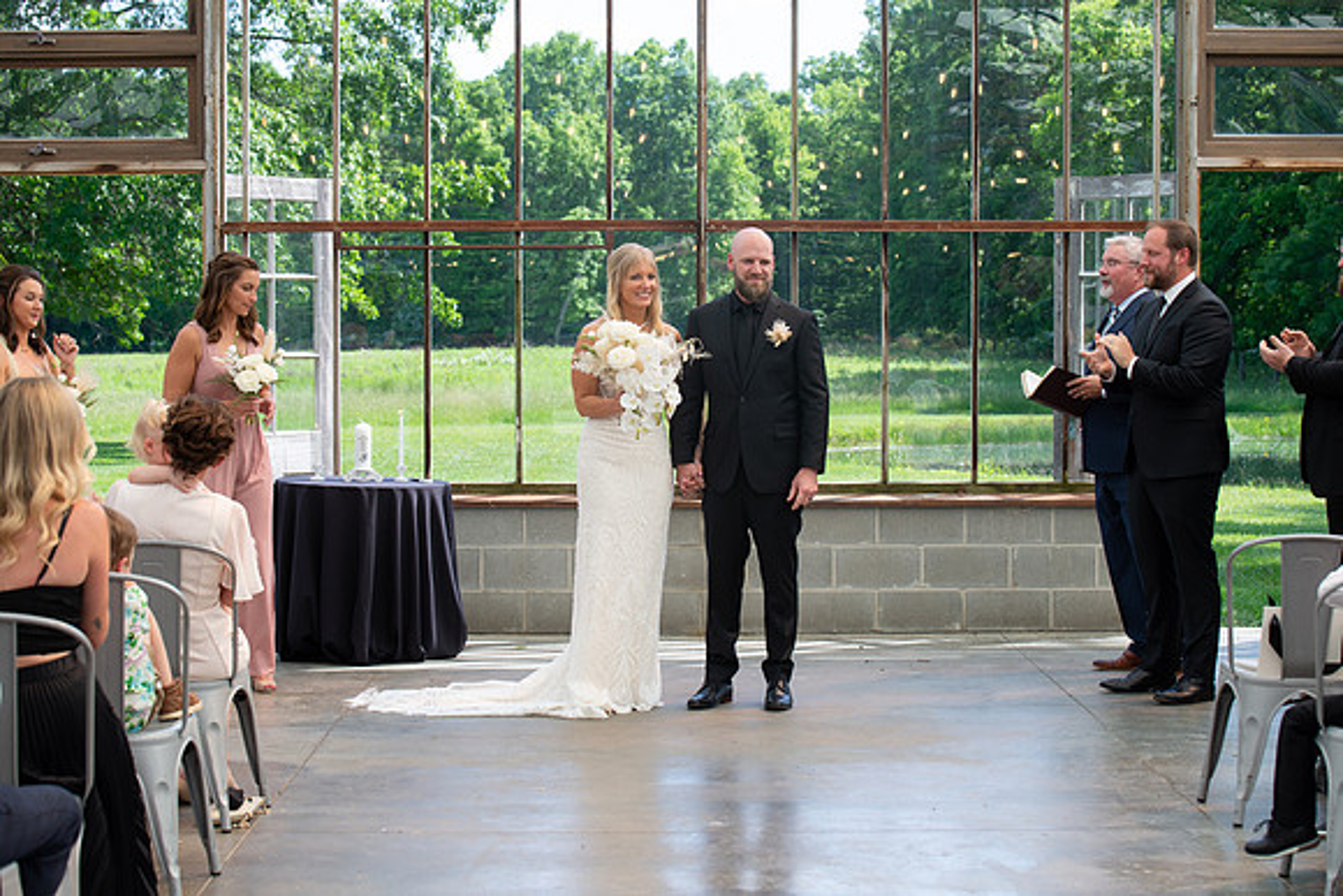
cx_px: 672
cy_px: 448
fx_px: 2687
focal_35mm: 72
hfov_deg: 28.1
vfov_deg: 18.9
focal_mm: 70
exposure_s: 1/200
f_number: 5.6
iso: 160
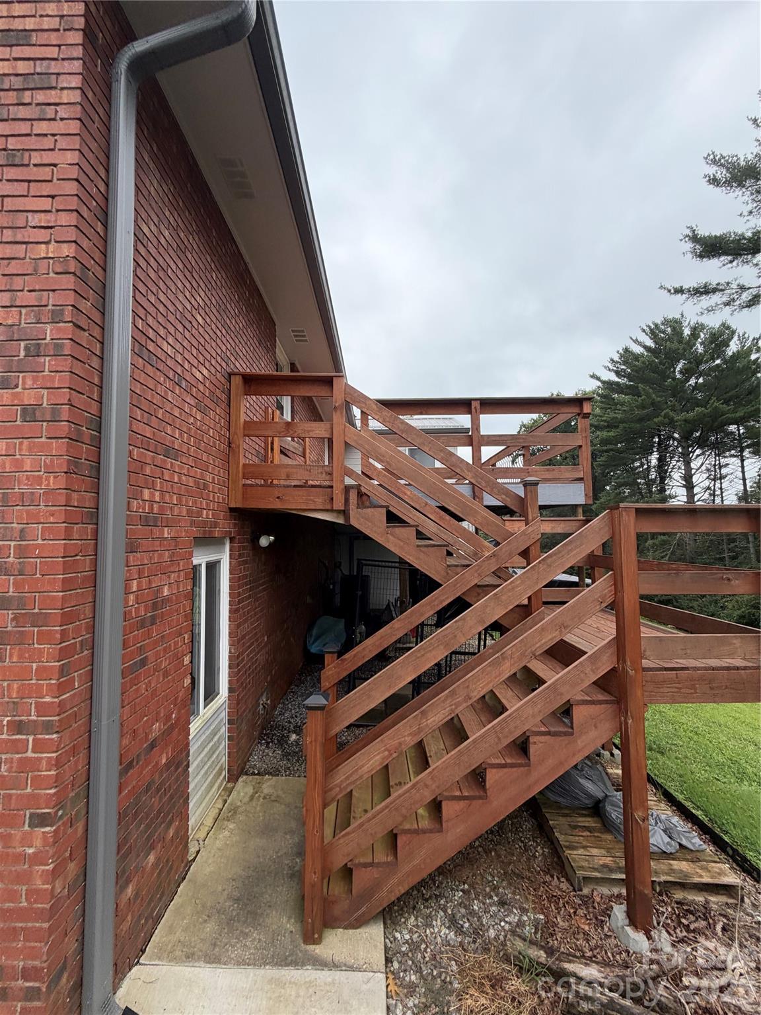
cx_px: 380
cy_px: 508
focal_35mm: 14
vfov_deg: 102.1
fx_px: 410
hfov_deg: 85.7
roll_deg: +2.2
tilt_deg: +3.6
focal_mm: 2.22
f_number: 2.2
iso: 40
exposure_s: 1/502
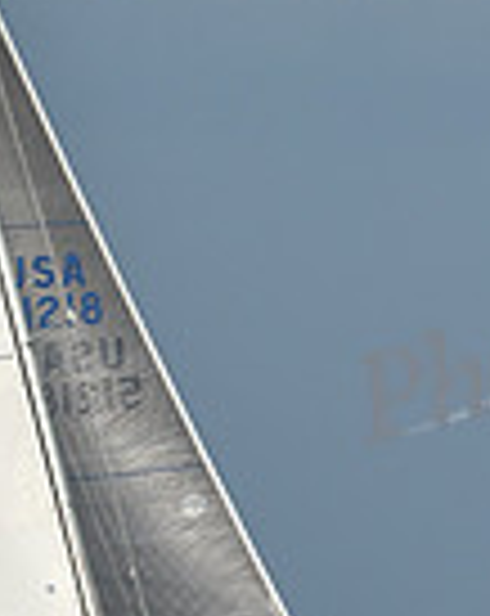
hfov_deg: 2.6
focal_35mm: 597
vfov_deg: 3.2
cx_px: 128
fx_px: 10859
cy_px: 157
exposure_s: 1/1250
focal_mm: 150
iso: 250
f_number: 10
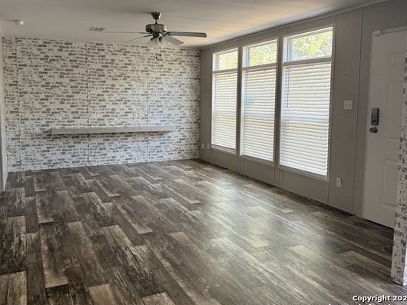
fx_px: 341
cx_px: 168
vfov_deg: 48.0
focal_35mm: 29
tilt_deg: -4.8
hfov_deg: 61.3
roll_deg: -0.5
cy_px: 128
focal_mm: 6.76
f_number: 1.78
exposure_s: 1/181
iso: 200
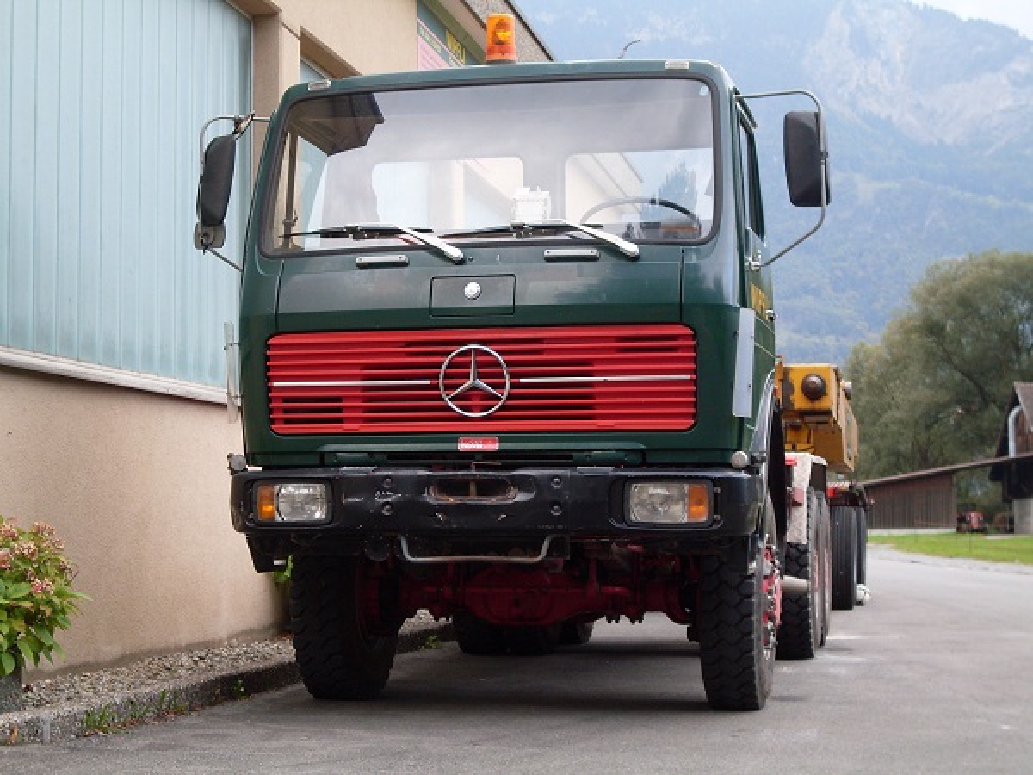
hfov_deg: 27.4
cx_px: 516
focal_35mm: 71
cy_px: 388
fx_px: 2119
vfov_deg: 20.7
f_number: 3.7
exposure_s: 1/20
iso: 80
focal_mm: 11.7
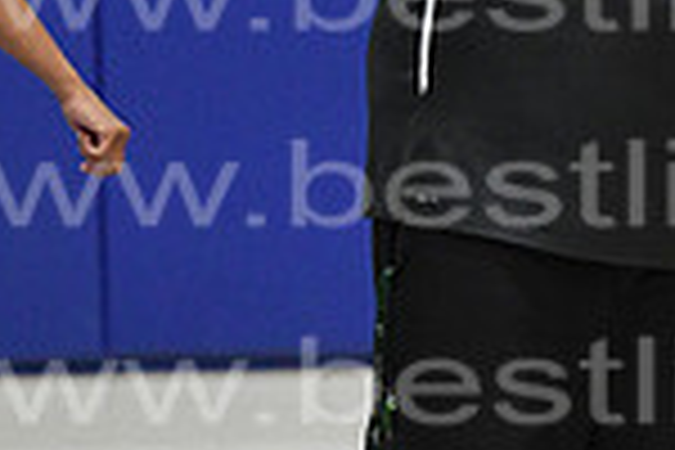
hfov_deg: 2.4
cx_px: 886
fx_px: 16274
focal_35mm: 868
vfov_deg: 1.6
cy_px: 97
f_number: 4
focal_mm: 150
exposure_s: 1/640
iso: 5000
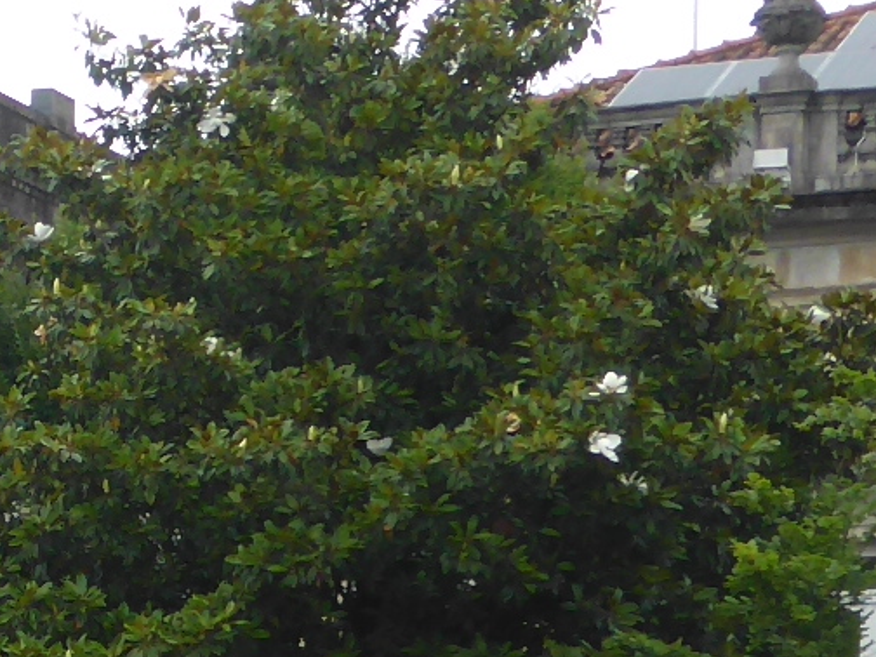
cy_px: 1251
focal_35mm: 203
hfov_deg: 9.0
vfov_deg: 7.1
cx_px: -1071
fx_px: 5137
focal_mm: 6.9
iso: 100
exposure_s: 1/250
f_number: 3.9
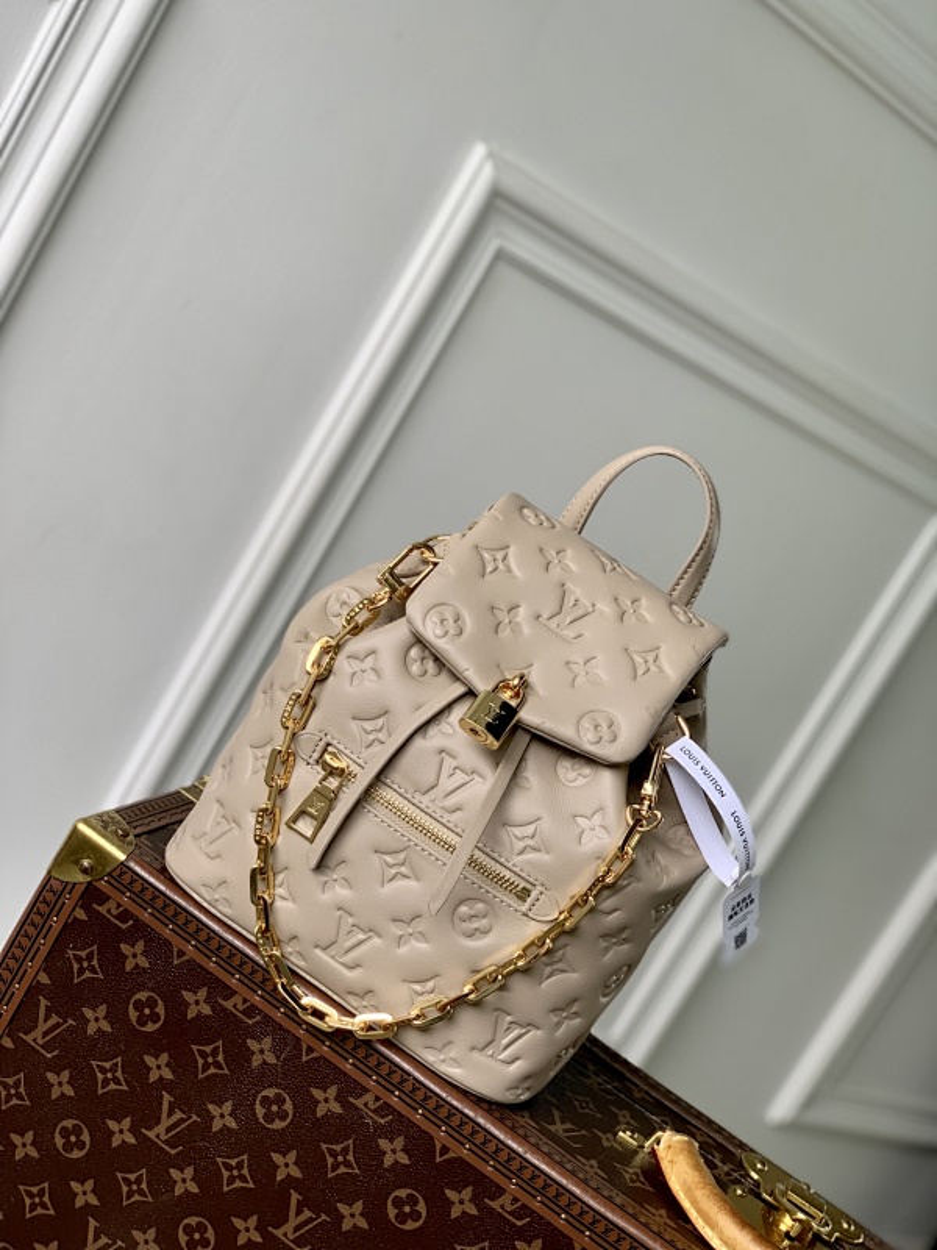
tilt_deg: -9.3
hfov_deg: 28.0
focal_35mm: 52
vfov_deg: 36.8
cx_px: 468
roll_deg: -30.4
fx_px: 1877
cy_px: 625
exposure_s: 1/122
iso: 20
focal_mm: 6
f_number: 2.4
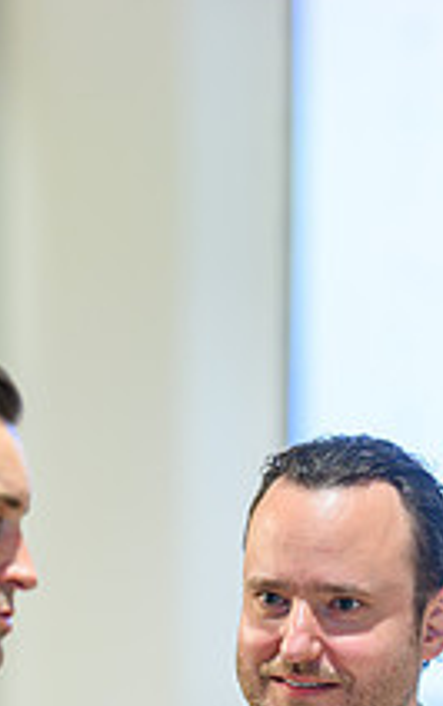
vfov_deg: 5.5
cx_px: 430
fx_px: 7321
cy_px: 578
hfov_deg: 3.5
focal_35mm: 380
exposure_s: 1/125
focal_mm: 135
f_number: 1.8
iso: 180
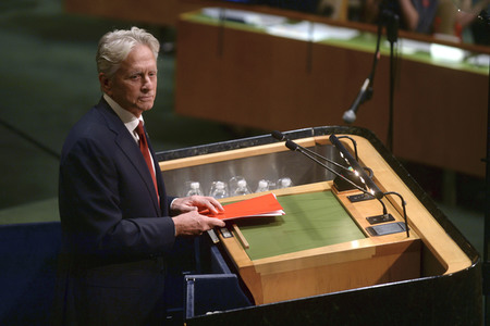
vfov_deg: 6.9
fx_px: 2722
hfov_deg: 10.3
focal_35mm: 200
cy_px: 163
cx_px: 245
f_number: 4
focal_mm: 200
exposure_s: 1/250
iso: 1600
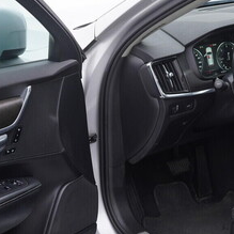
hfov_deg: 22.2
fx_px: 589
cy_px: 134
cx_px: 182
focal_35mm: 77
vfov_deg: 22.5
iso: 125
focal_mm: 24
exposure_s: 1/50
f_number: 3.2
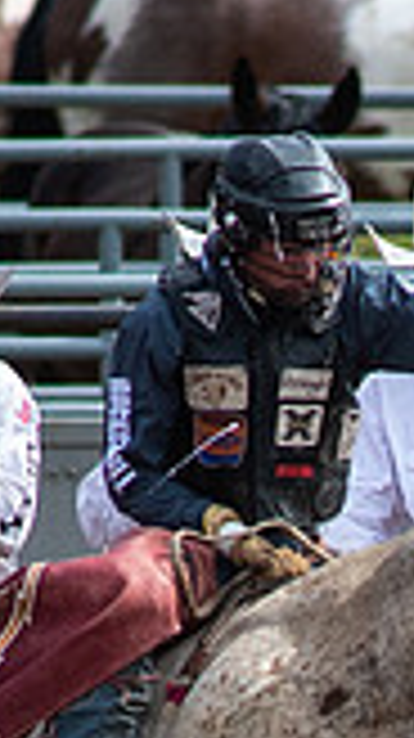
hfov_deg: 0.6
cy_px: 1467
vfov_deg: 1.1
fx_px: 39288
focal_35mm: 2009
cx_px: 980
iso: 1250
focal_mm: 300
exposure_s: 1/8000
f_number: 4
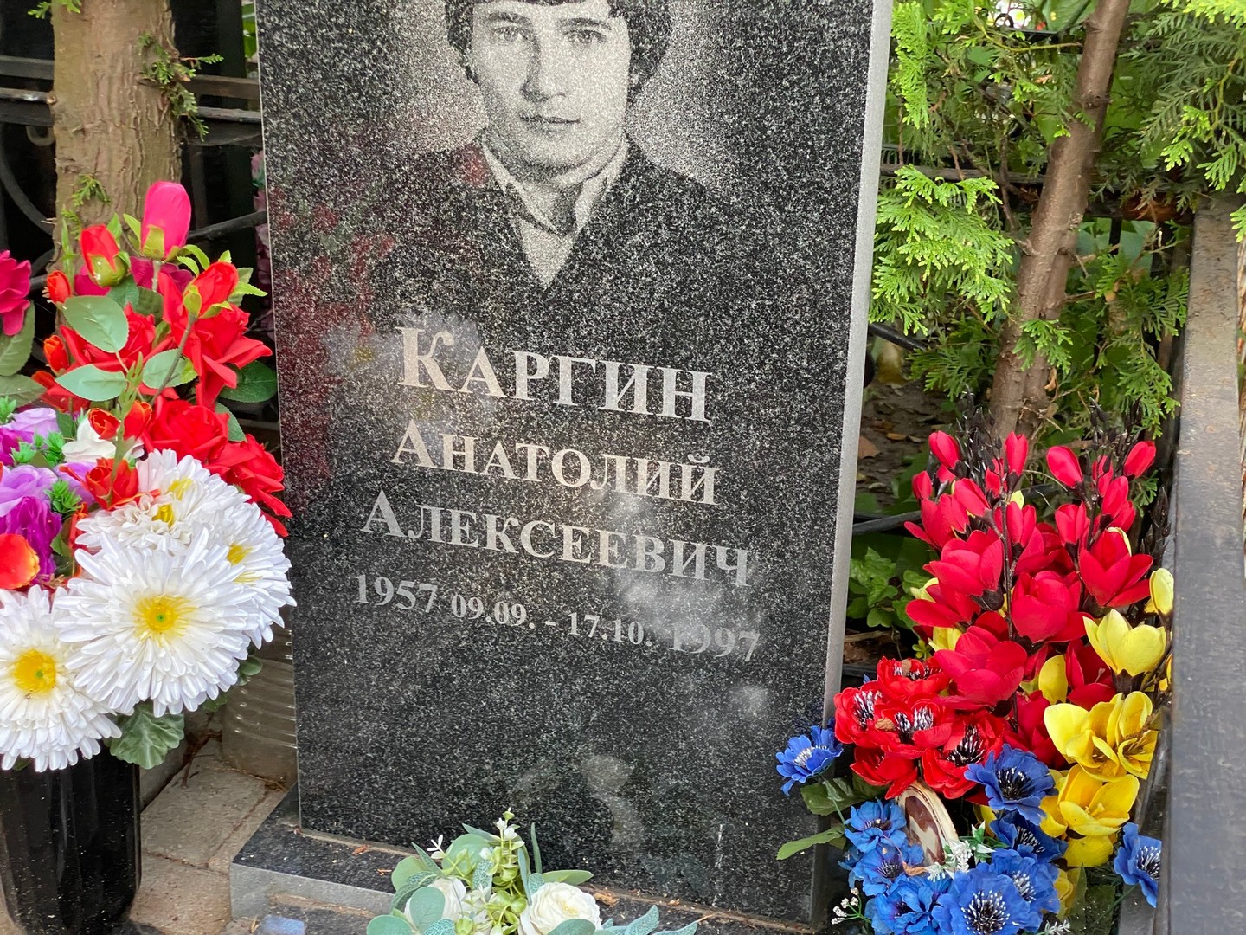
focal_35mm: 52
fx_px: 1872
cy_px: 468
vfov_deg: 28.0
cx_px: 623
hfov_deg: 36.8
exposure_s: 1/94
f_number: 2
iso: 160
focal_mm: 6
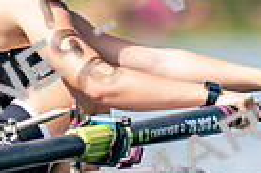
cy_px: 18
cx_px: 383
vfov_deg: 0.5
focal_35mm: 2542
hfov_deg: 0.8
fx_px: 18407
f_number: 4
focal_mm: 600
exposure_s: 1/2500
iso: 180
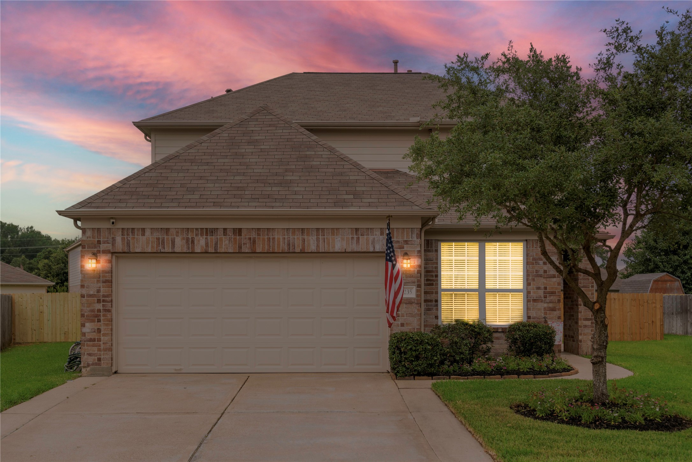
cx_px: 346
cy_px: 231
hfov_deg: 50.7
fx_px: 730
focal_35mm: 38
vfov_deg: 35.1
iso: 200
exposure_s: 1/250
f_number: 7.1
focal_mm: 38
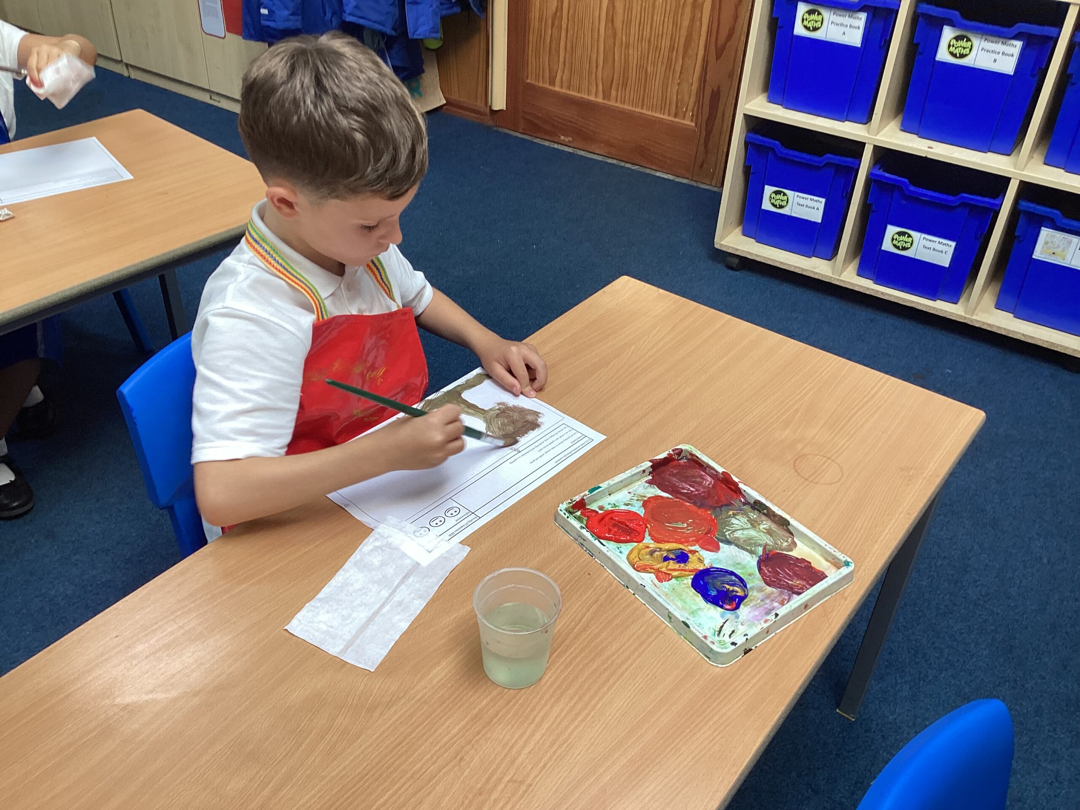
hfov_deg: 58.4
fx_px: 967
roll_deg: -3.1
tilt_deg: -35.6
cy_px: 405
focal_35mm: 31
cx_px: 540
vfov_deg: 45.4
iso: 50
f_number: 2.4
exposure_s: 1/50
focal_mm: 3.3
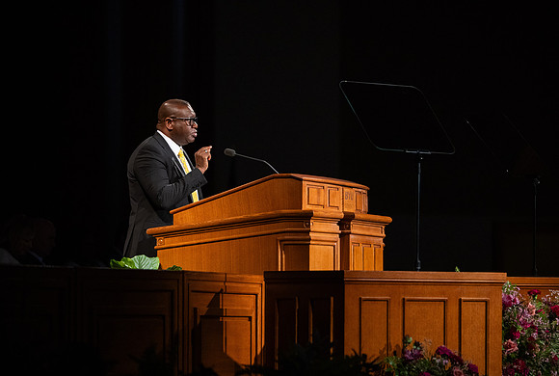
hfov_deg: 10.9
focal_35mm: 189
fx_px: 2935
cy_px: 196
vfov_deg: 7.3
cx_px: 294
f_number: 2.8
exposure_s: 1/320
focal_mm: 180
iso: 2500
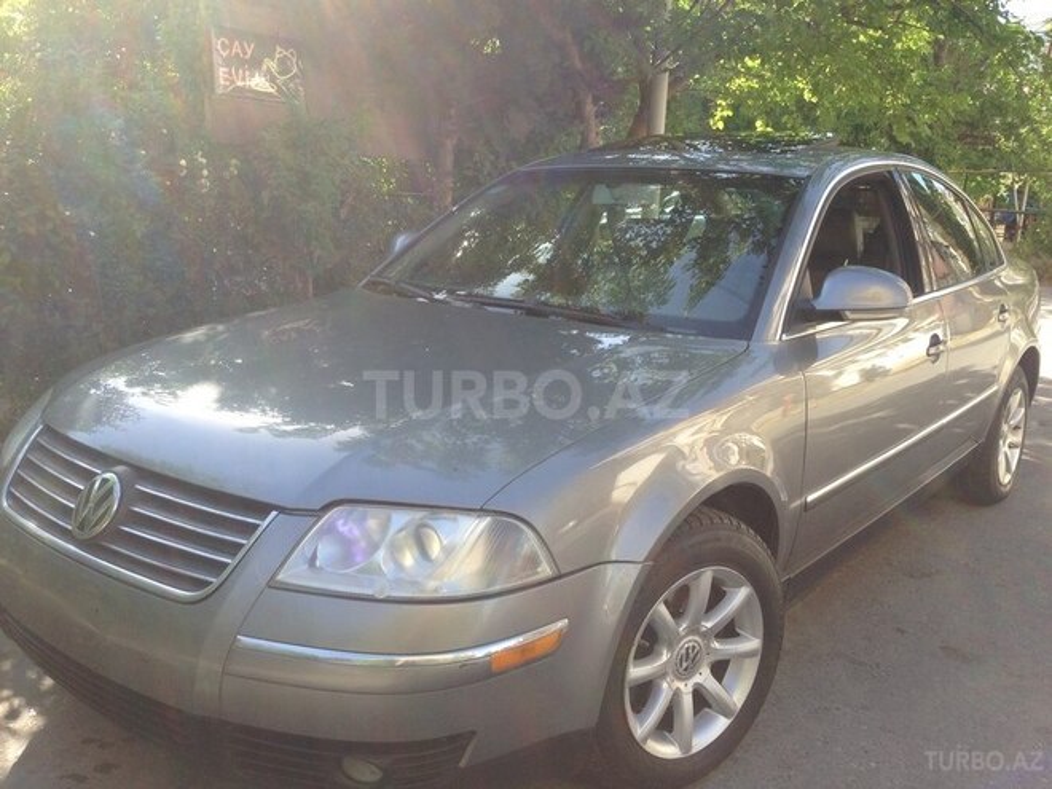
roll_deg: -2.6
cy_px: 394
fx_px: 1003
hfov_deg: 55.4
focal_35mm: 33
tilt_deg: -11.7
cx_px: 526
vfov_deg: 42.9
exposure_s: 1/317
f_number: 2.4
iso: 50
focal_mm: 4.12
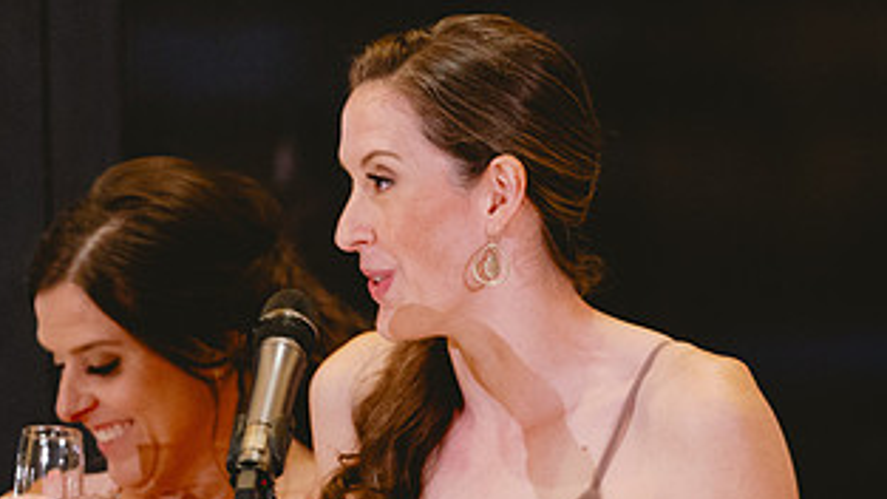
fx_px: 15169
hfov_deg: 3.3
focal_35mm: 645
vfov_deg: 1.9
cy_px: 475
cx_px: 490
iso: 1600
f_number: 2.8
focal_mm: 200
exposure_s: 1/60
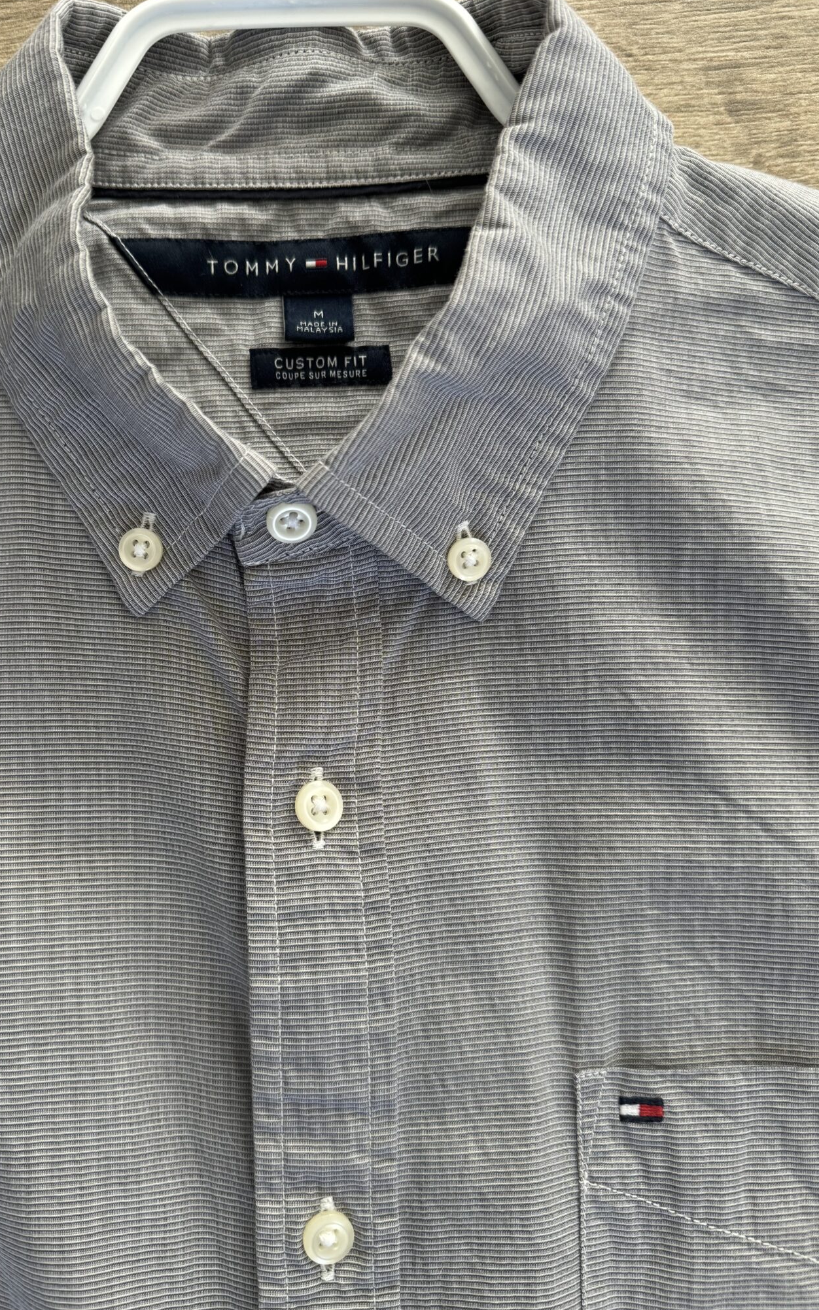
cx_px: 337
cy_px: 650
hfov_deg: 47.4
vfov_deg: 70.4
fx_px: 929
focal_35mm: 26
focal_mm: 6.76
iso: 125
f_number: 1.78
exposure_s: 1/121
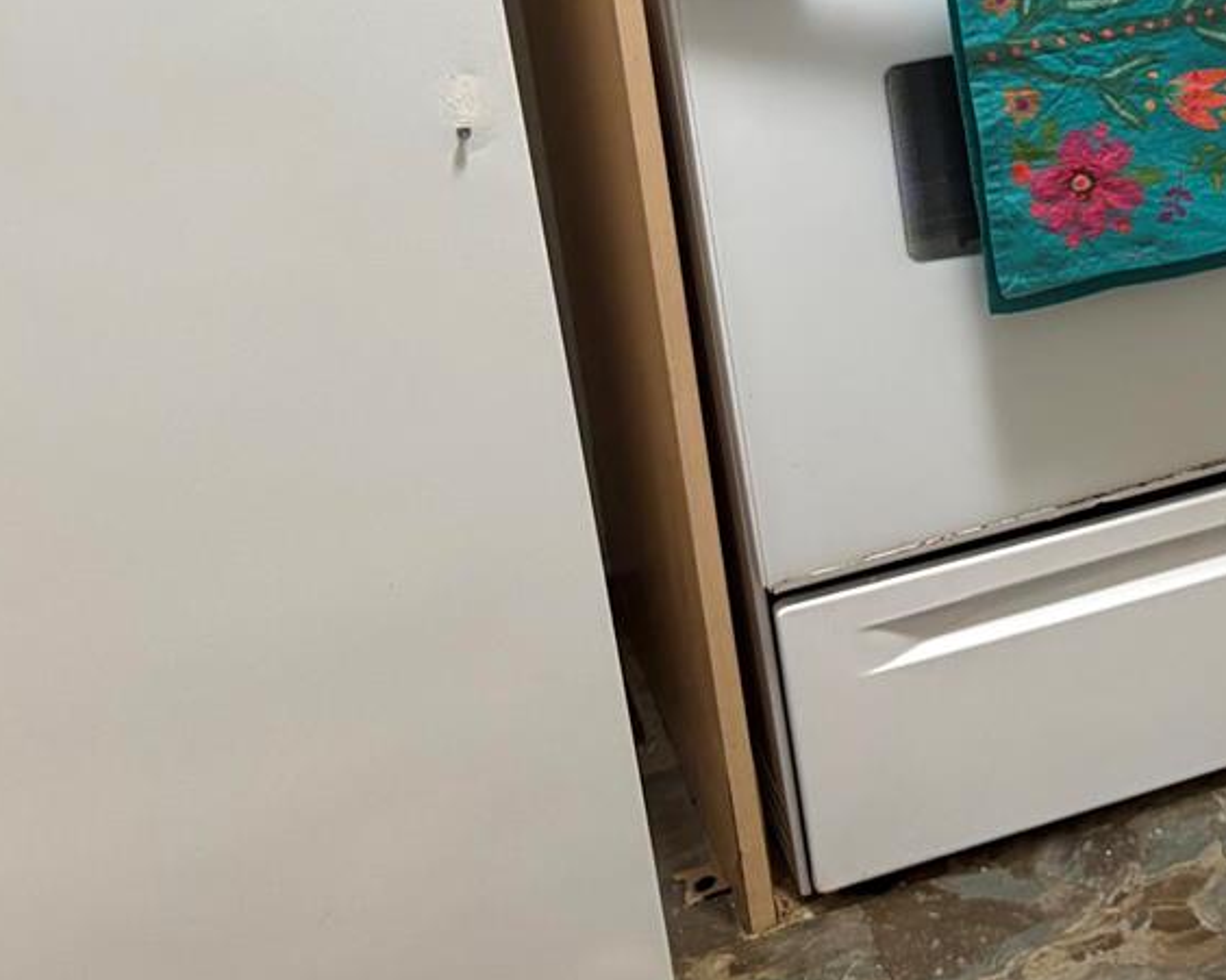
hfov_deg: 22.8
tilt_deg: -17.4
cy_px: 9
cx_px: 1691
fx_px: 2612
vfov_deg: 20.6
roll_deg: +1.1
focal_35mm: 72
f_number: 1.6
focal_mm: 5.96
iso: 250
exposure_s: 1/60
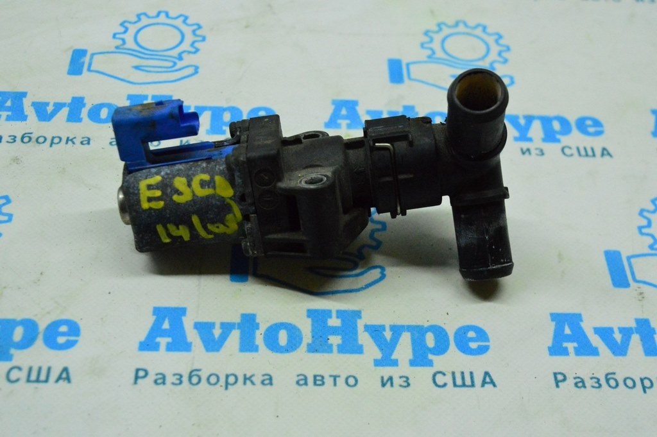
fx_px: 1039
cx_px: 328
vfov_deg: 23.7
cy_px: 218
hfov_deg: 35.1
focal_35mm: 57
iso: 6400
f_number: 6.3
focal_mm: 38
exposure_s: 1/640
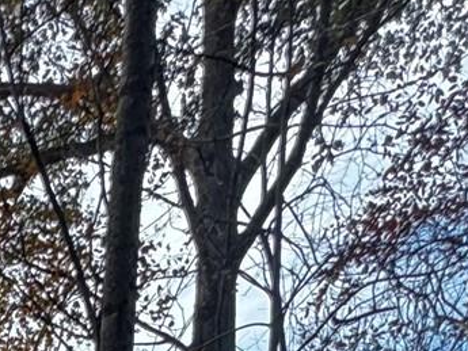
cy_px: 1029
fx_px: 1123
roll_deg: -1.9
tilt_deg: -8.0
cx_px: -317
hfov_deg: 19.2
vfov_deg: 11.4
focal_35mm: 83
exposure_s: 1/99
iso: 64
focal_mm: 2.22
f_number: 2.2
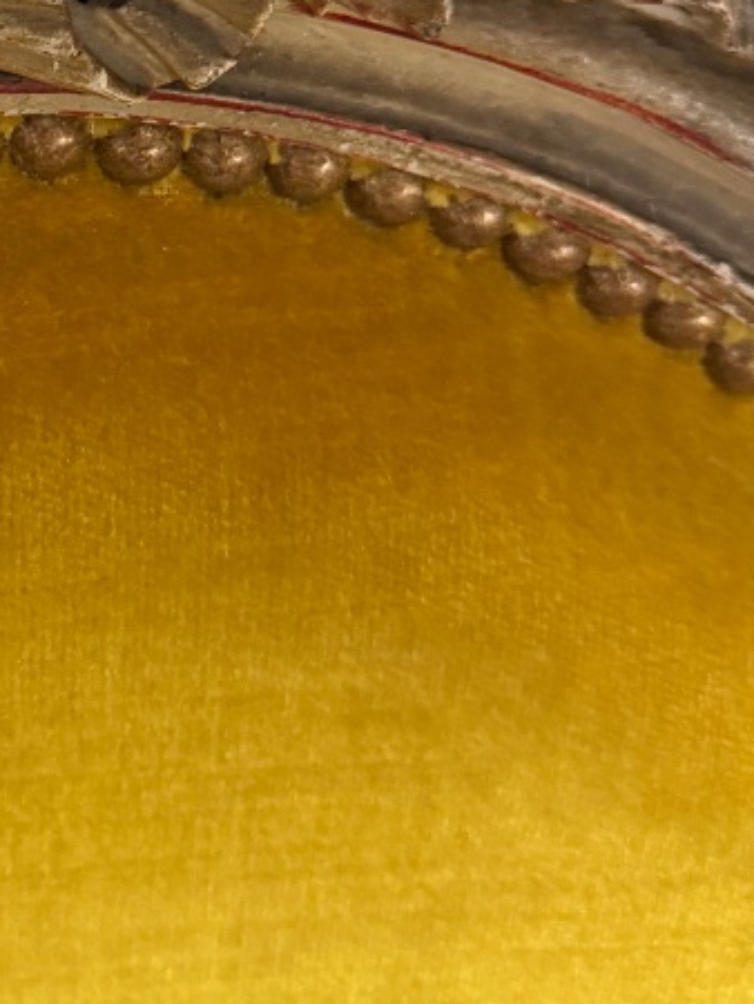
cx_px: -74
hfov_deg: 21.8
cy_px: 80
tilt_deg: -54.4
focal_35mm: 64
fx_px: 1857
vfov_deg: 28.9
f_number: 1.78
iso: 640
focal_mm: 6.76
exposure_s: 1/33
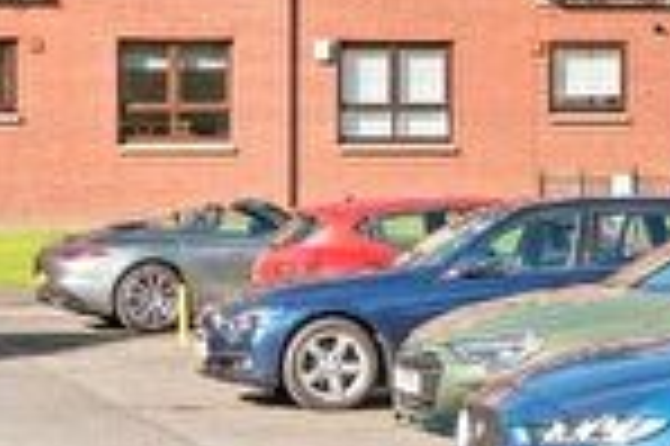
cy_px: 128
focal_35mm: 165
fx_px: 3067
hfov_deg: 12.0
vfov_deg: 8.3
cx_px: -279
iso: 1250
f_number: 4
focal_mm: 35
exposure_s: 1/6400
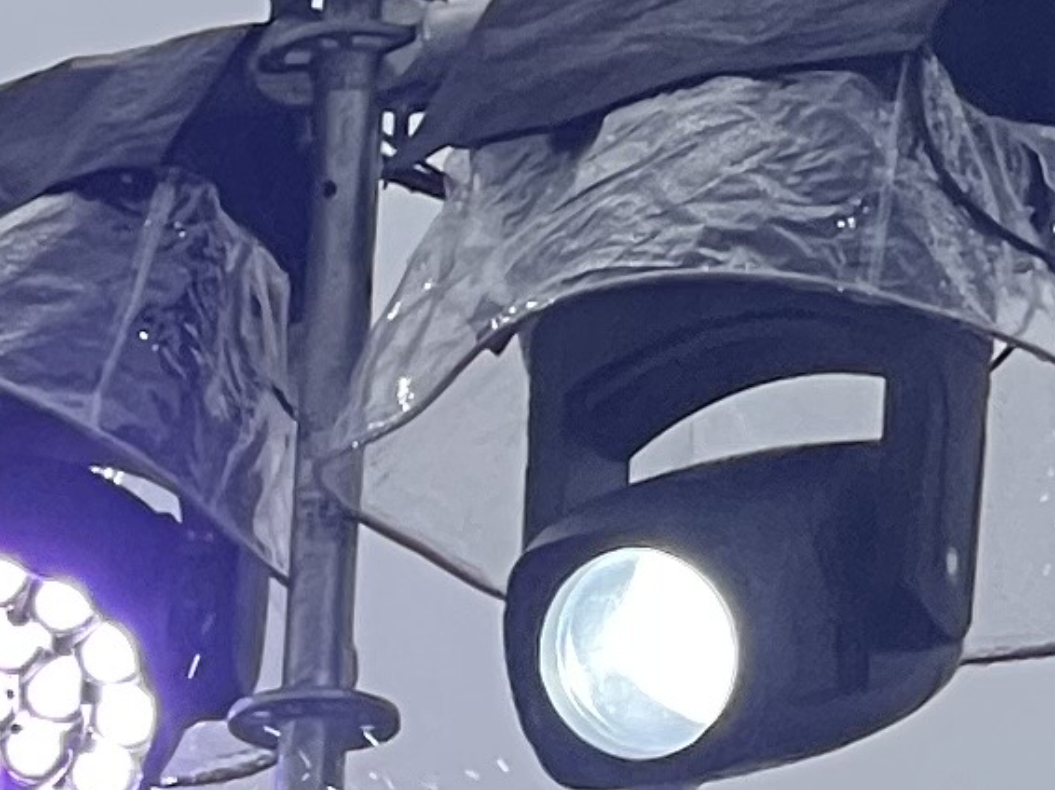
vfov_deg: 3.2
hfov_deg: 4.2
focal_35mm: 456
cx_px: -1752
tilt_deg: +9.3
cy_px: 2663
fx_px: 13892
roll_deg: -5.3
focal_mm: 7.5
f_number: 2.2
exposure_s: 1/77
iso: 100
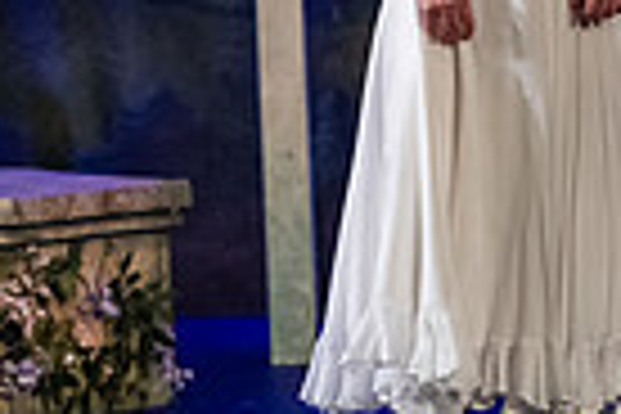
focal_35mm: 514
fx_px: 8866
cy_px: -173
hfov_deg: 4.0
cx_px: 198
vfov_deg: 2.7
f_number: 2.8
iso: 4000
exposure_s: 1/200
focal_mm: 122
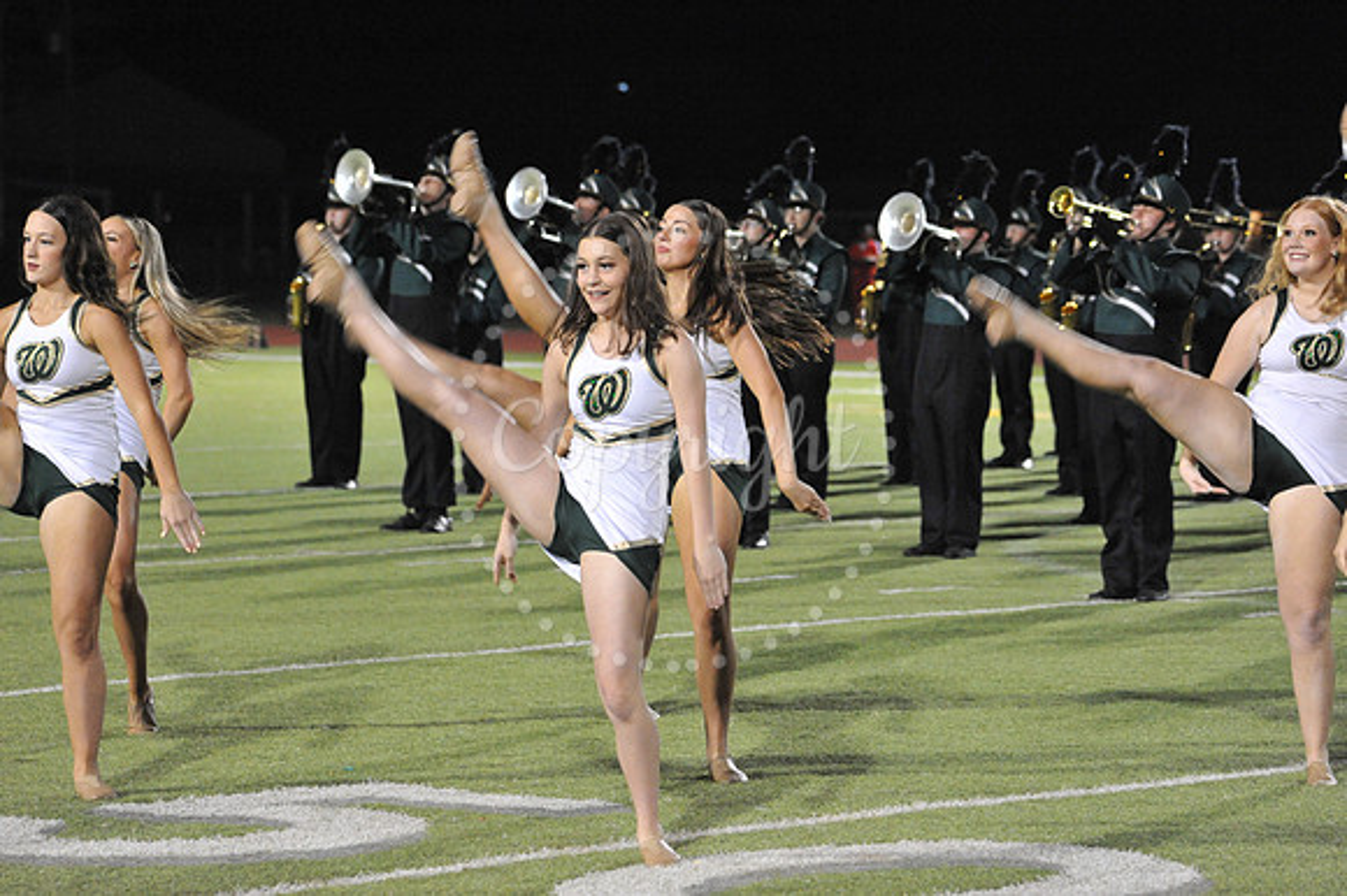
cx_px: 674
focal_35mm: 150
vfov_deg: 9.1
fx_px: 5609
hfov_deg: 13.7
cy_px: 448
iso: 6400
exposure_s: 1/160
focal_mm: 150
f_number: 6.3
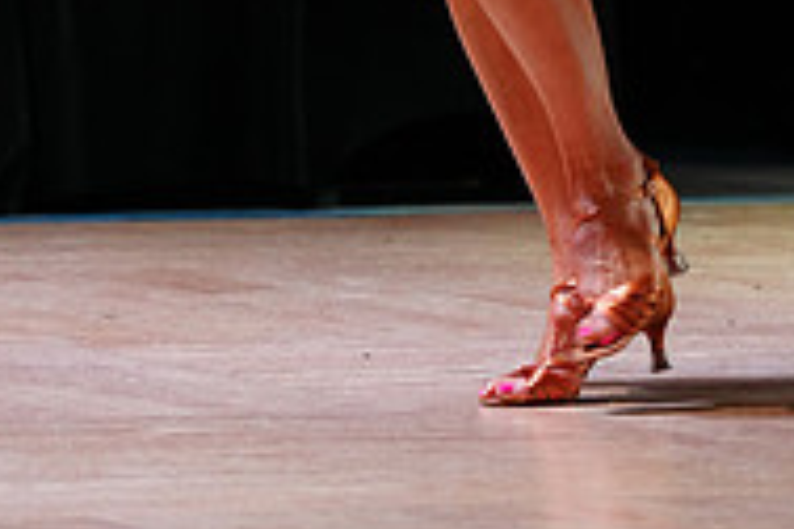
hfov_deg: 3.8
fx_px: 11909
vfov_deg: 2.5
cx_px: 485
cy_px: -416
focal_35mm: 540
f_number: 4
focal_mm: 176
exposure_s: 1/320
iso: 2500
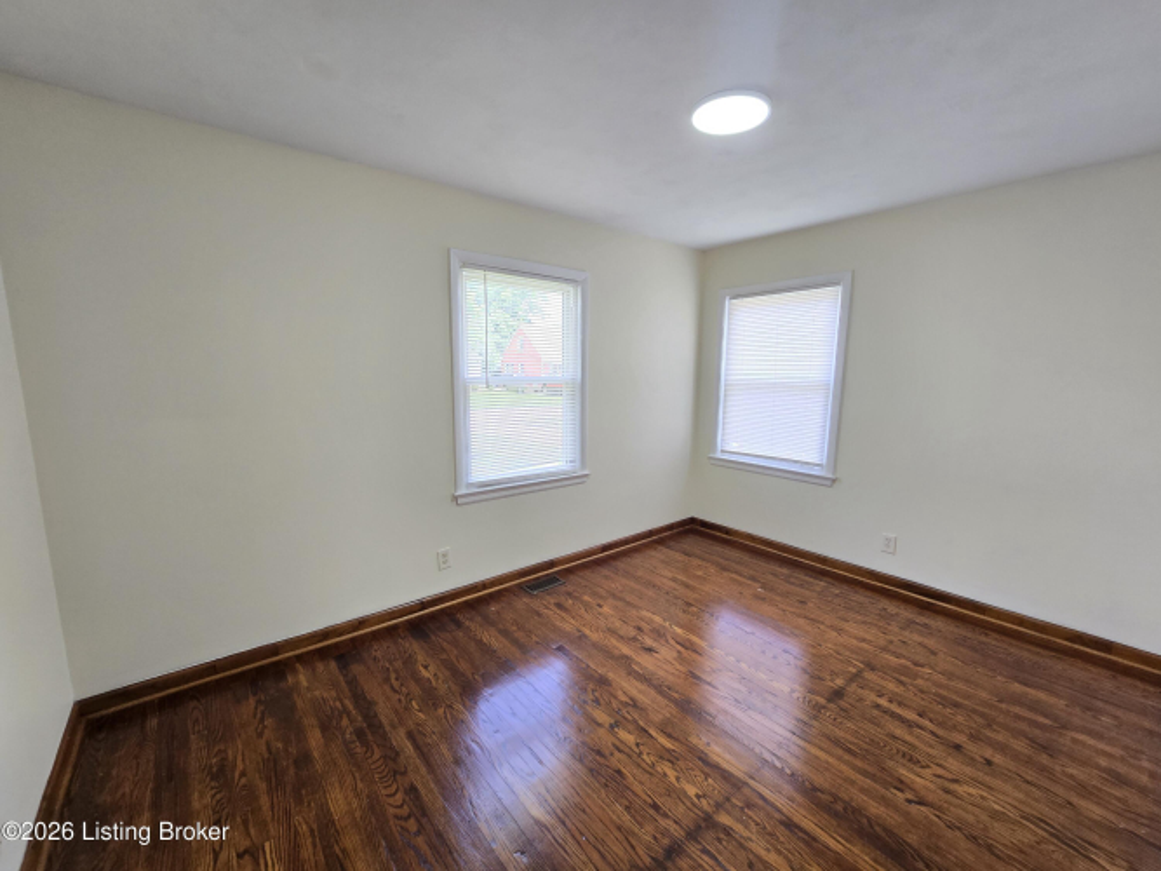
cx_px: 580
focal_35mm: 13
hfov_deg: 106.2
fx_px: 436
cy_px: 436
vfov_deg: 89.9
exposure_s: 1/60
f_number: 2.2
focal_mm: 2.2
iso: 80
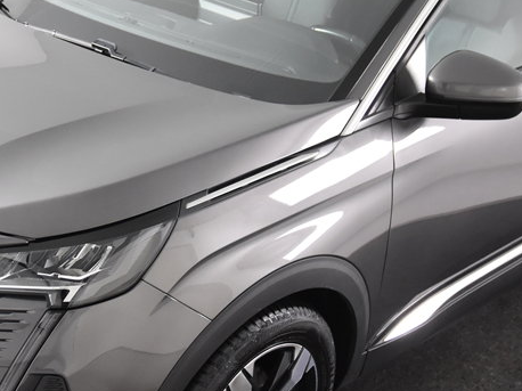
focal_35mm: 71
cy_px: 221
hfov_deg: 27.2
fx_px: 1070
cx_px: 163
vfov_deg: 20.7
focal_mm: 22
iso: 1600
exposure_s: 1/40
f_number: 3.2
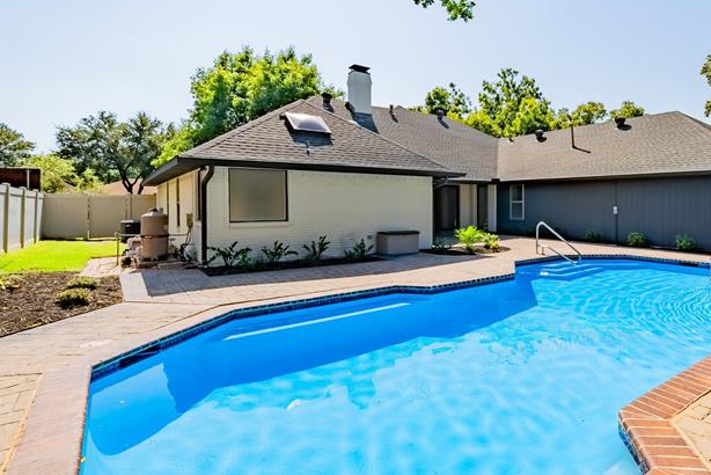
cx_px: 472
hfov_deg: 81.2
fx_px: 395
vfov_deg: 61.7
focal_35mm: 20
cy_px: 200
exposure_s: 1/1000
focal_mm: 12
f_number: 11
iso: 160
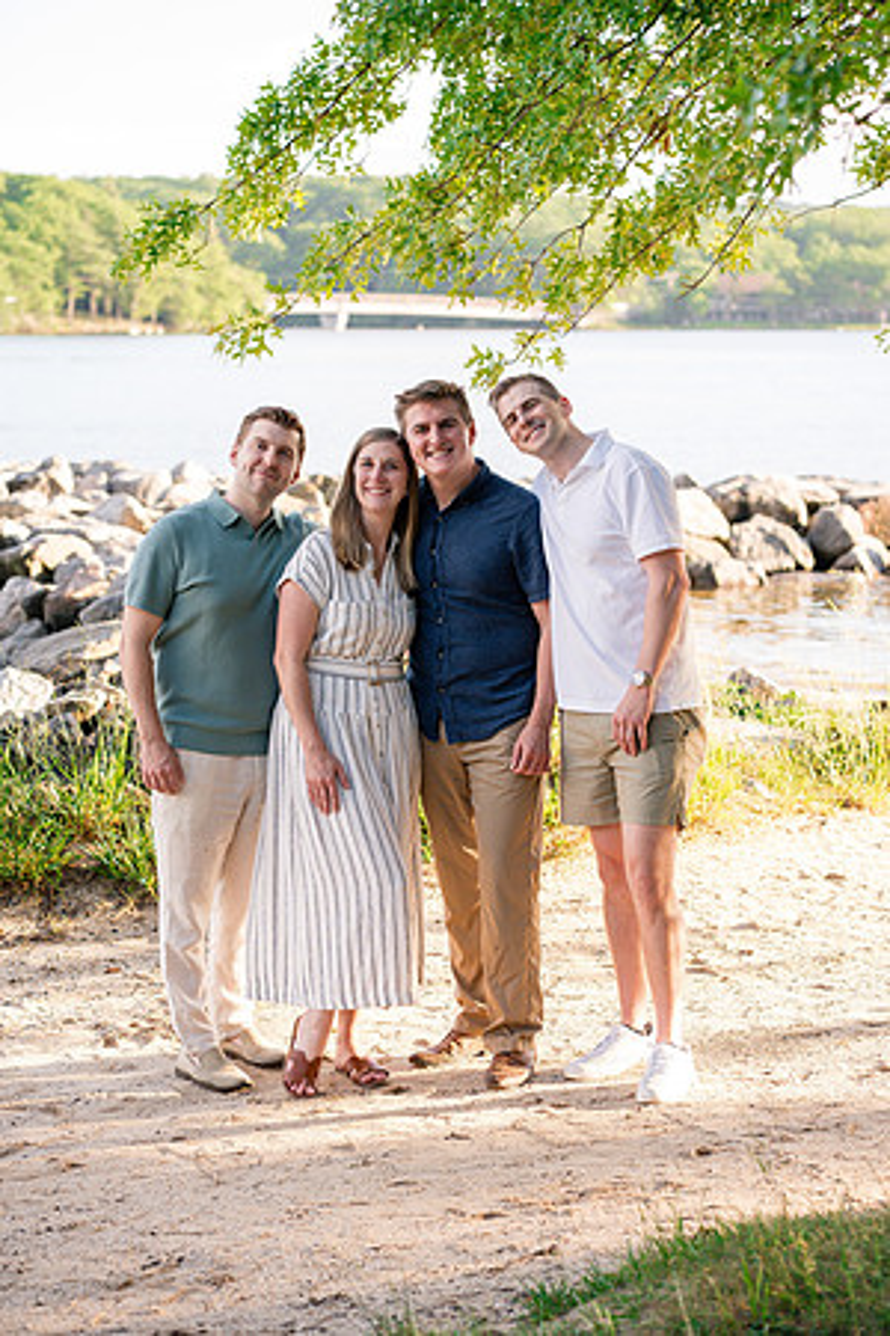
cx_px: 445
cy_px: 668
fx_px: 3152
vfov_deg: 23.9
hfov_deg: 16.1
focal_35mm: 85
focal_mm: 85
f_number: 4.5
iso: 800
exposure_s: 1/640
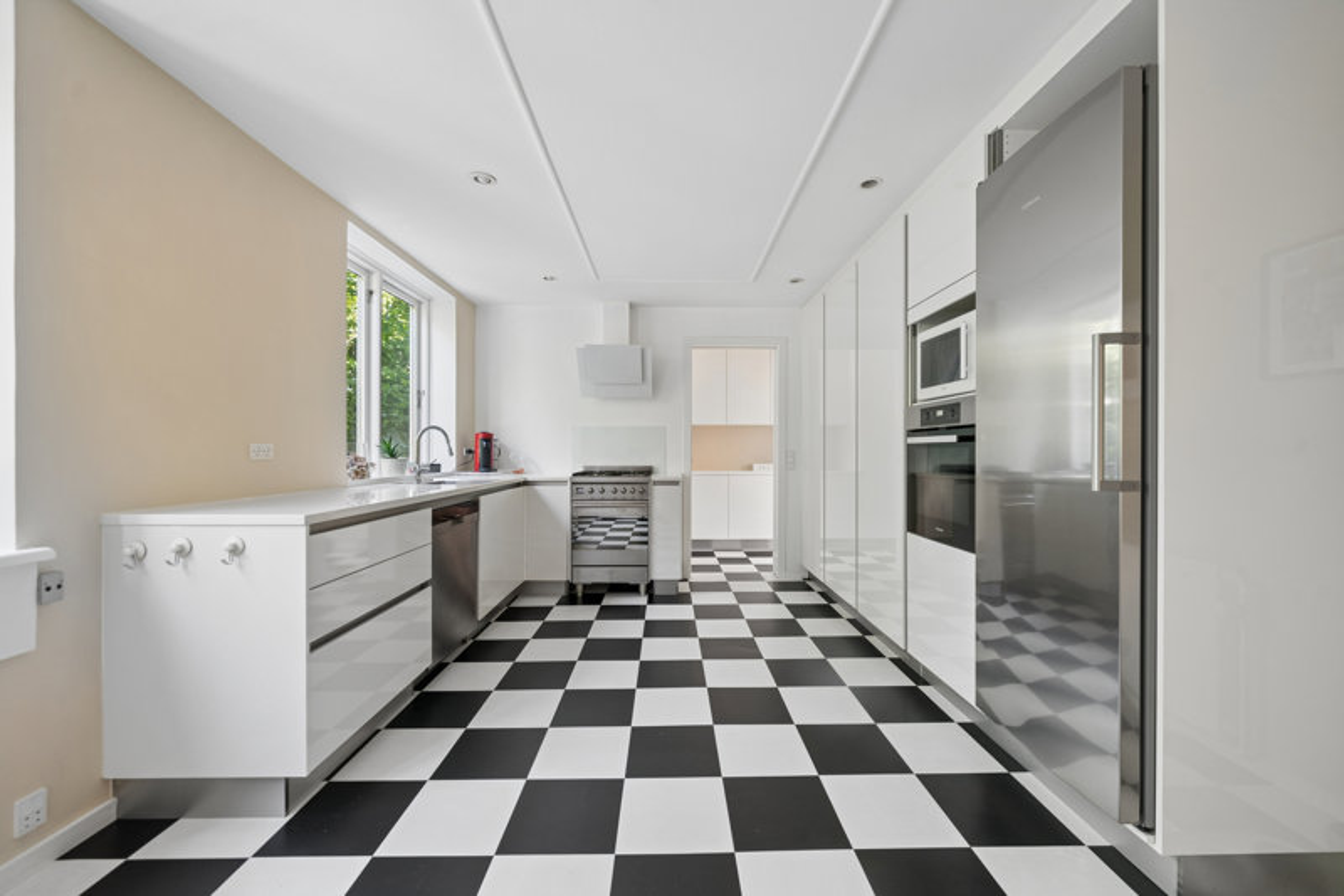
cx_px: 672
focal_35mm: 13
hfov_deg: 108.3
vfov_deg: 85.4
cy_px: 448
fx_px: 485
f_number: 5.6
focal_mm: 13
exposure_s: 1/20
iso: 320
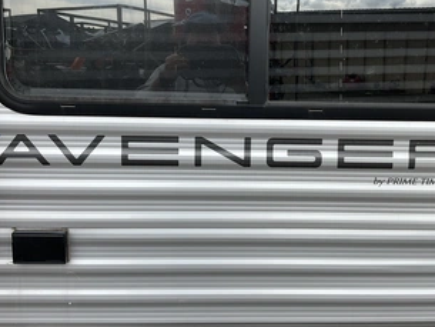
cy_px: 137
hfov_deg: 48.8
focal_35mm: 38
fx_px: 478
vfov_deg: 37.6
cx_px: 245
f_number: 1.8
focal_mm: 3
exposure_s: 1/534
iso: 25
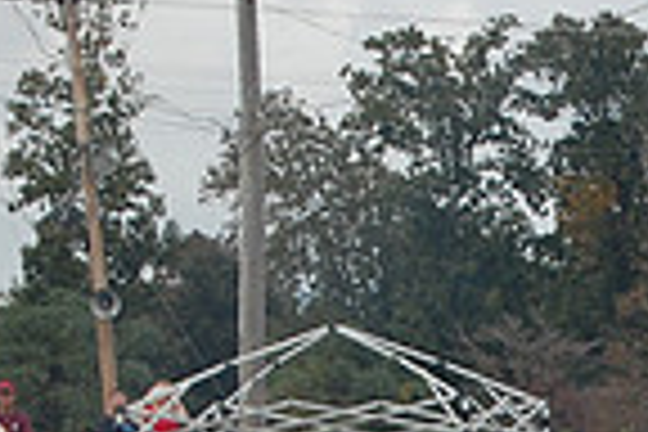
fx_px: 5976
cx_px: 810
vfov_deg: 4.1
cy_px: 801
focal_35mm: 332
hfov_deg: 6.2
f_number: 5.6
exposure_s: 1/1000
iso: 320
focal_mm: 55
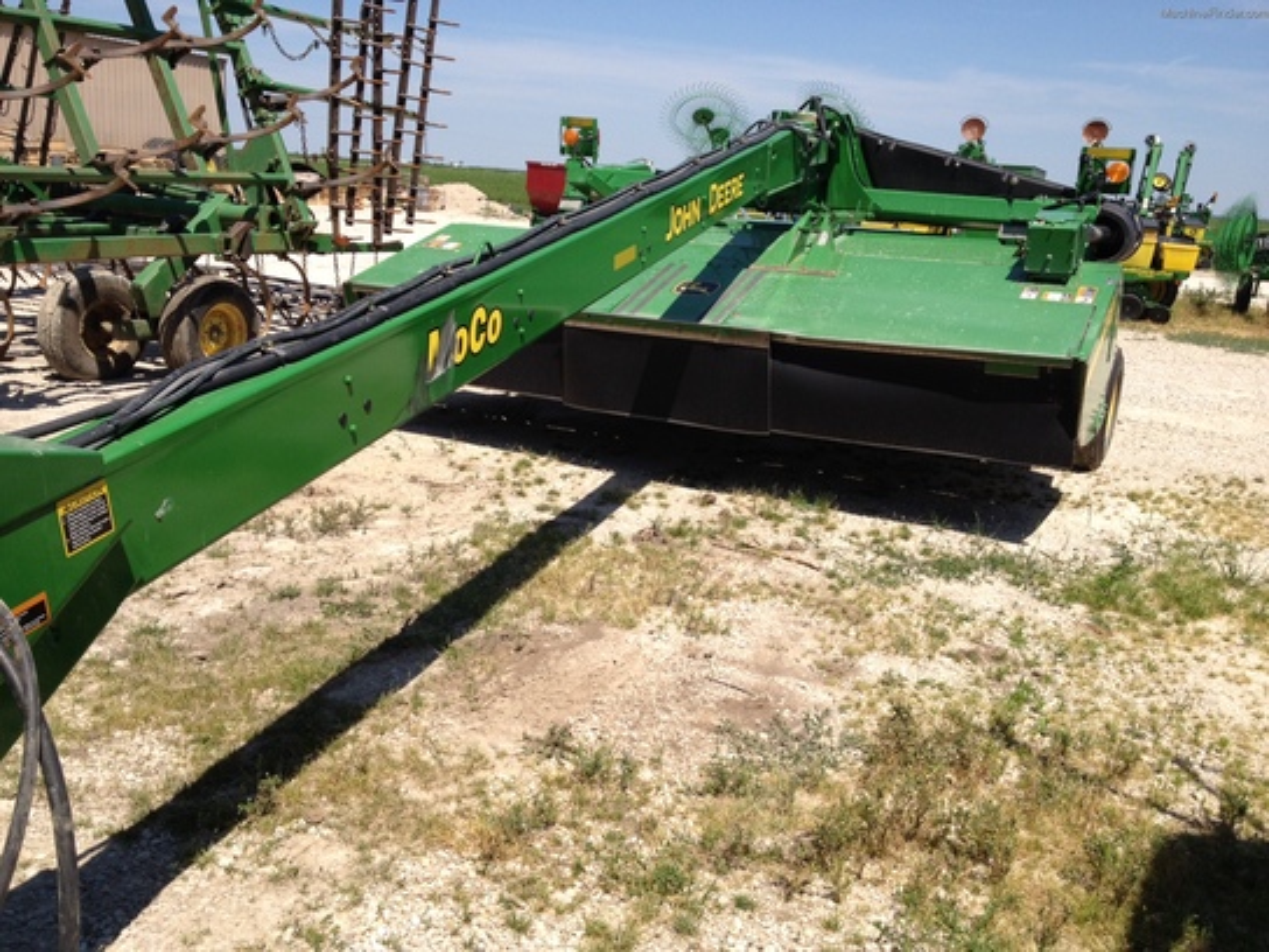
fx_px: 1283
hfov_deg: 52.6
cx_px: 634
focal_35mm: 35
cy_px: 476
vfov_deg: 40.7
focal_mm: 4.28
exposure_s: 1/1842
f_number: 2.4
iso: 64
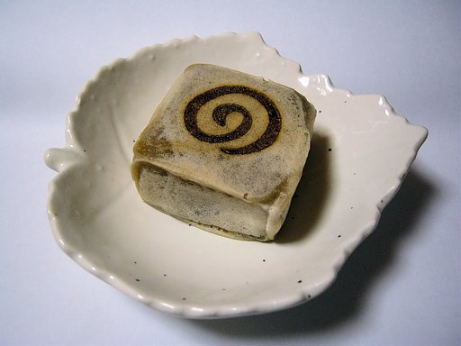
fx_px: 466
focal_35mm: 35
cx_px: 230
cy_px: 173
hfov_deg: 52.6
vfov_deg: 40.7
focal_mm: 5.8
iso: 150
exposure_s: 1/15
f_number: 2.8
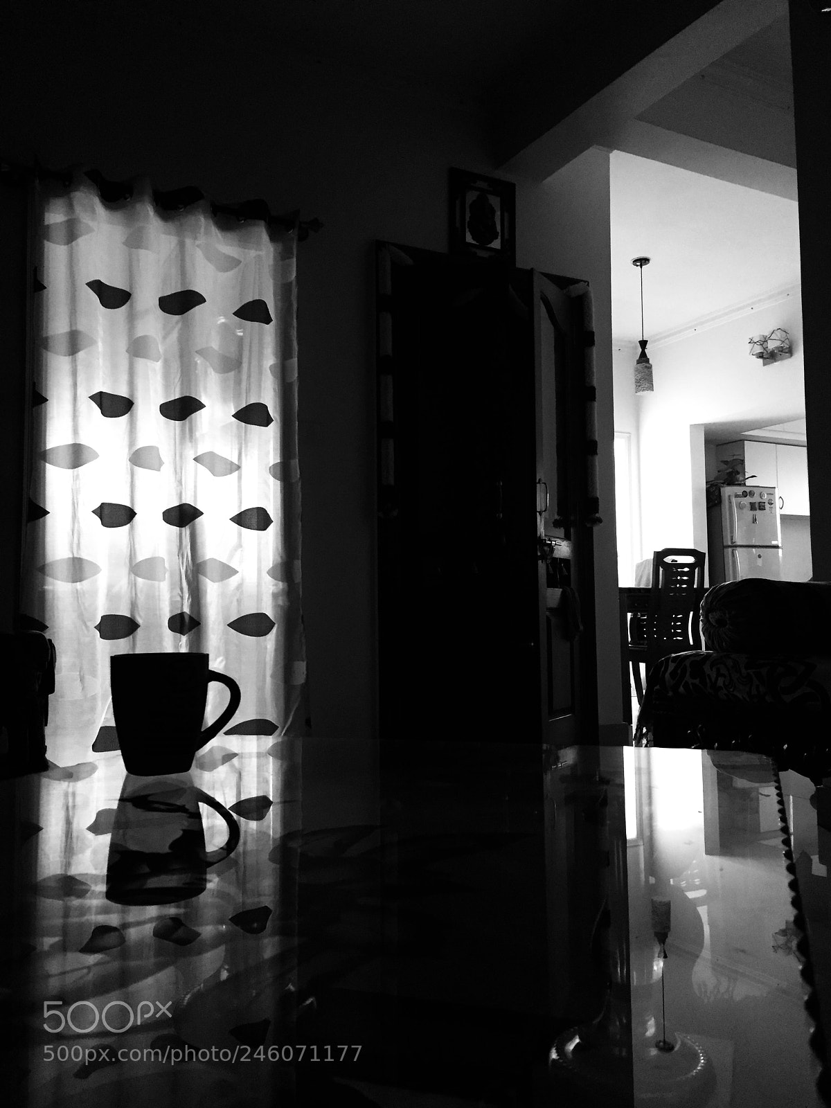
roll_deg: +1.0
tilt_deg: +4.5
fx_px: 928
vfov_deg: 61.7
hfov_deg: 48.2
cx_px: 416
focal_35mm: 29
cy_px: 554
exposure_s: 1/17
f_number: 2.2
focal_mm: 4.15
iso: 250
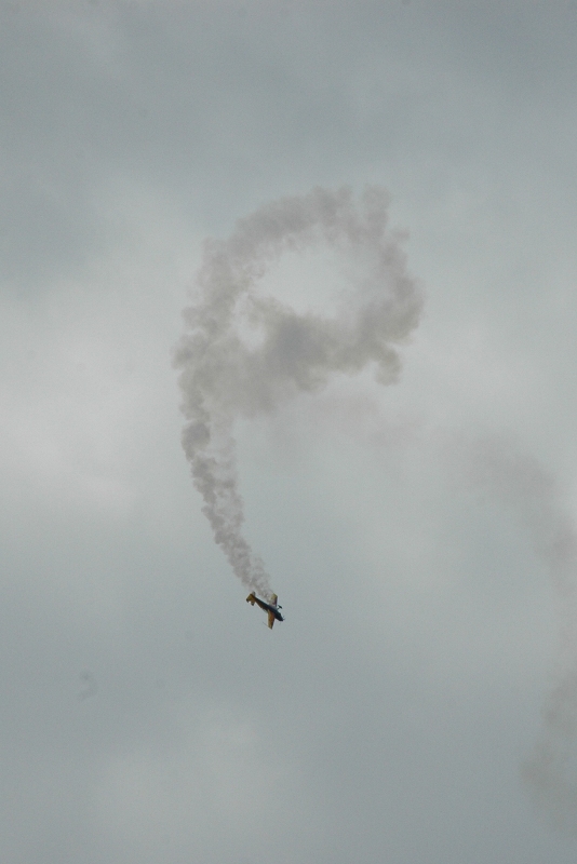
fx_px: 2522
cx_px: 288
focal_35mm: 105
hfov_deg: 13.1
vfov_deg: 19.4
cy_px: 432
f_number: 14
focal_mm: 70
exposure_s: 1/800
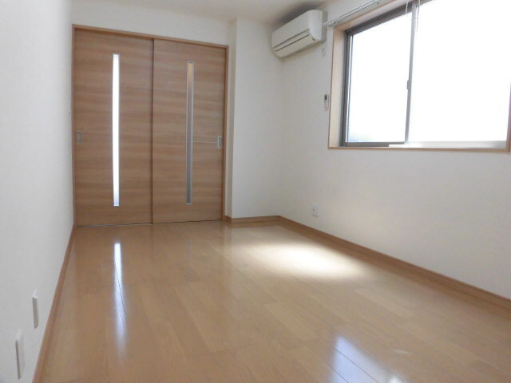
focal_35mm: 24
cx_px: 256
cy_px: 192
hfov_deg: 71.6
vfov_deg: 56.8
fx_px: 354
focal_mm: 4.3
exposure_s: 1/60
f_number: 3.1
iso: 200
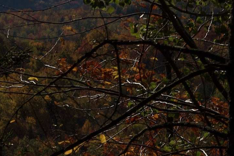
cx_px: -85
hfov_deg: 6.6
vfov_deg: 4.4
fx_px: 2020
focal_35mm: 311
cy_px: -75
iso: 200
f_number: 11
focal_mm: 50
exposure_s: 1/500
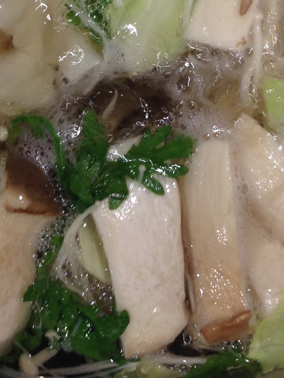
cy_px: 82
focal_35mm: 97
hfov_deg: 15.2
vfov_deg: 20.0
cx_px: 110
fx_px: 1061
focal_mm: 4.12
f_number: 2.4
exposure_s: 1/20
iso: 50
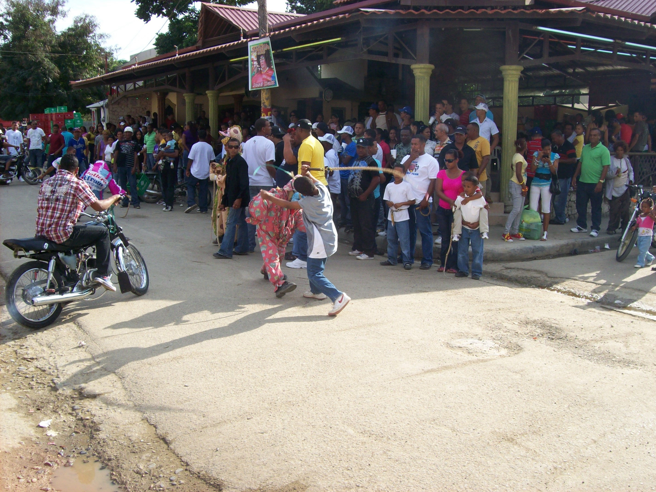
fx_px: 682
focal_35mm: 36
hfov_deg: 51.4
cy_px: 246
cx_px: 328
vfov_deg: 39.6
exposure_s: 1/301
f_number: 4.8
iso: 80
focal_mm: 6
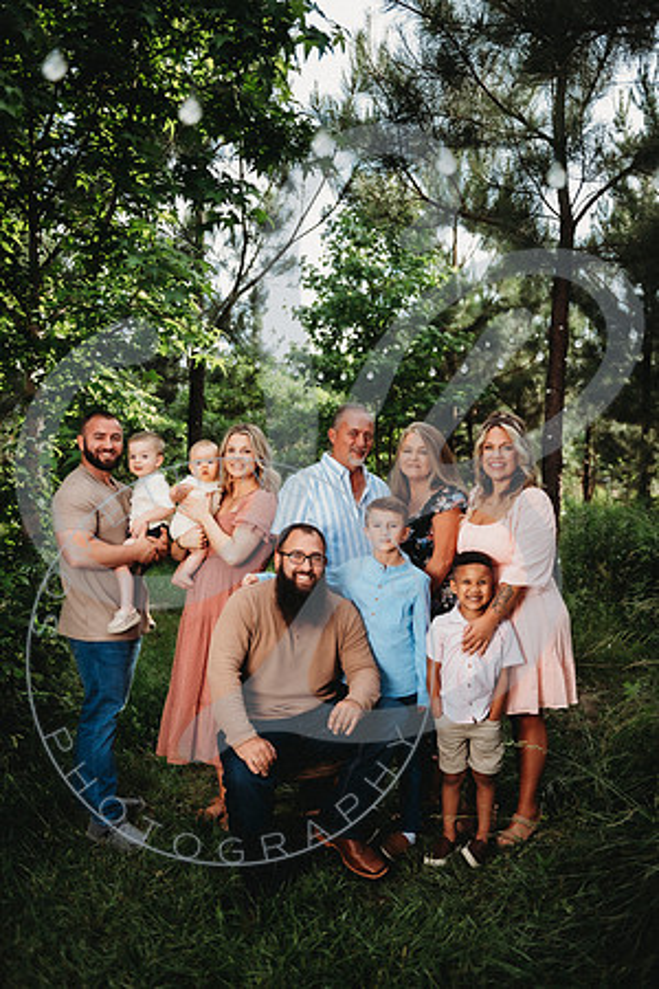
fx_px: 934
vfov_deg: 55.8
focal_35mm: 34
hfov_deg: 38.9
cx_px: 330
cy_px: 494
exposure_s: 1/200
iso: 50
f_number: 2.8
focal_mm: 34
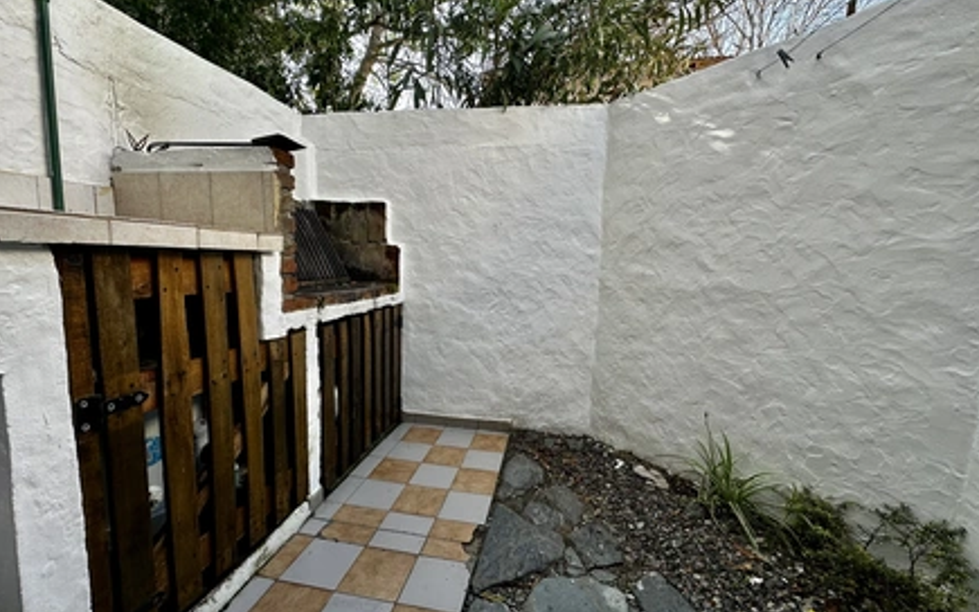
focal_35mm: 15
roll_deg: -1.1
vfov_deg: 74.8
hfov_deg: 101.5
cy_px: 302
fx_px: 400
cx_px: 491
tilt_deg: -5.9
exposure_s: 1/165
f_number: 2.2
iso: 40
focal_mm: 2.22
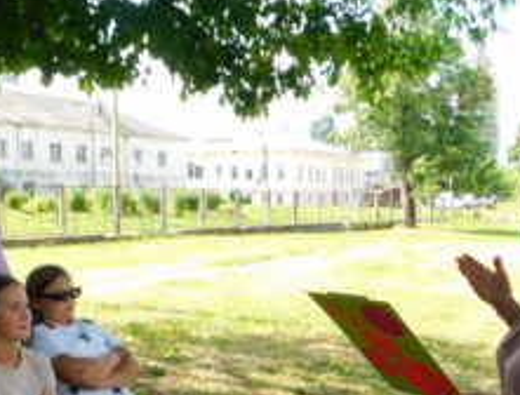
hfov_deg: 36.5
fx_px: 785
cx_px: 200
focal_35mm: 52
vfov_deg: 27.1
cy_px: 370
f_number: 3
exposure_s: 1/320
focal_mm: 4
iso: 125
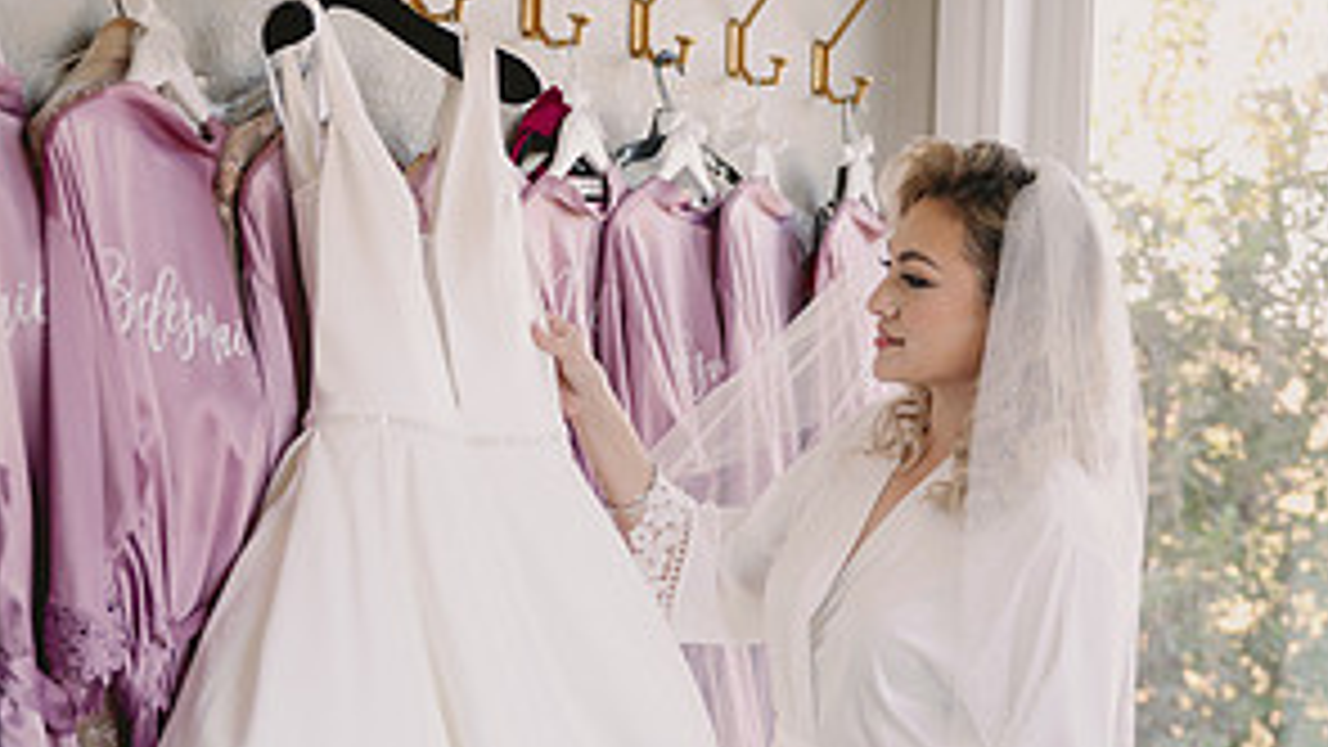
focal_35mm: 75
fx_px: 2641
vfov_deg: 15.6
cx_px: 669
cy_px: 860
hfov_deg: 28.2
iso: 1250
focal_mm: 47
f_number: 2.8
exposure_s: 1/1250
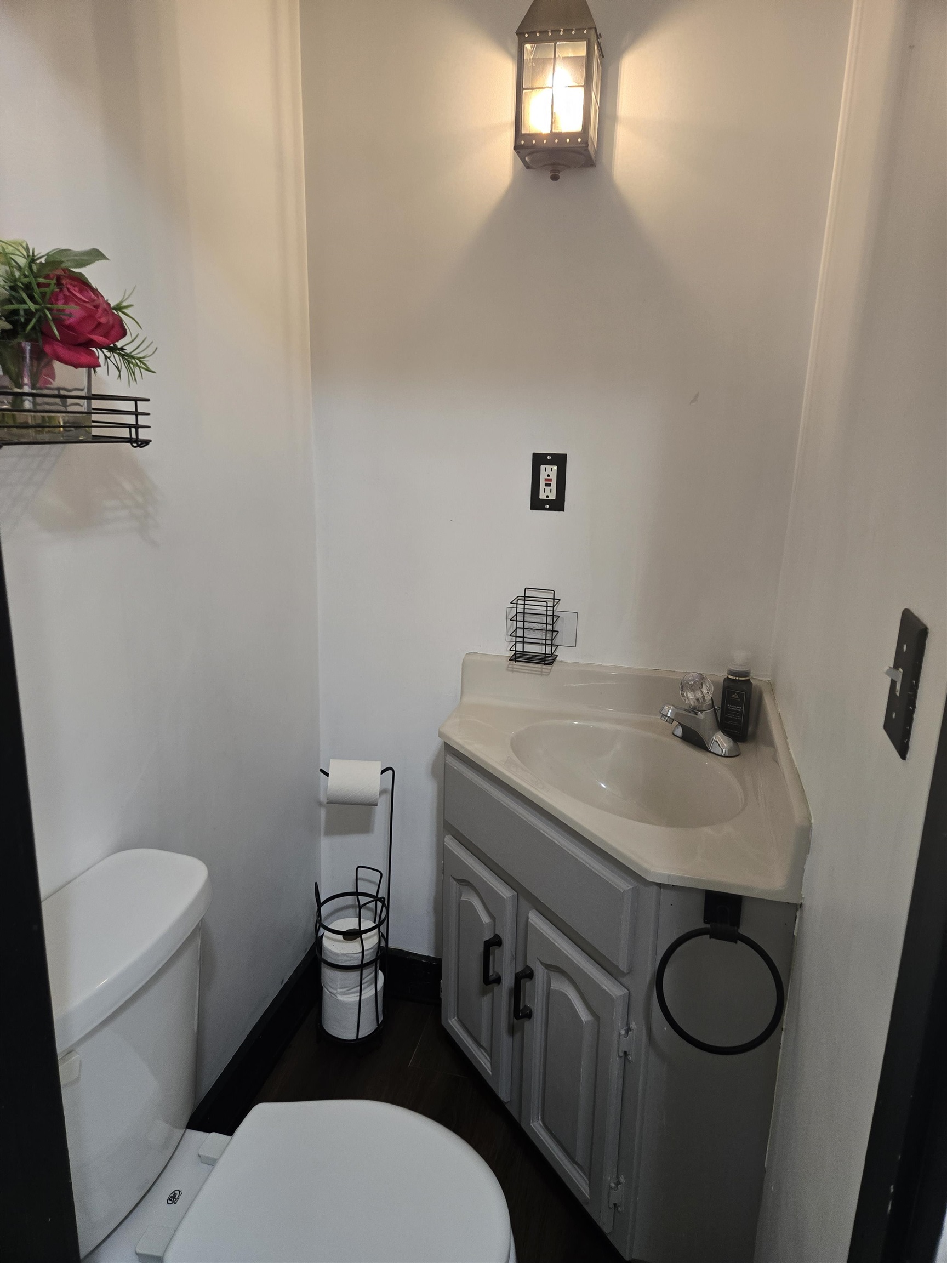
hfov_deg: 58.9
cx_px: 474
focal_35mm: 23
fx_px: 839
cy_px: 632
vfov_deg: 73.9
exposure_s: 1/120
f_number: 1.8
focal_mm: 5.4
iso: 320
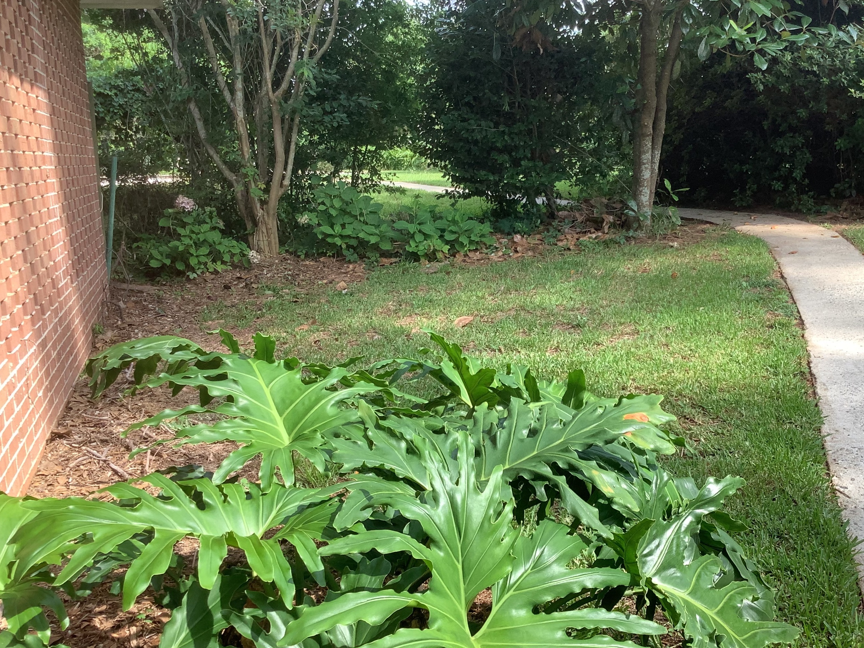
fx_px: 949
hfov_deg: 48.7
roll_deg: +2.4
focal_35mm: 38
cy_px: 337
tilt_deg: -10.6
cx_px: 522
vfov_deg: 37.7
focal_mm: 3.3
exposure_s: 1/364
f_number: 2.4
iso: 25
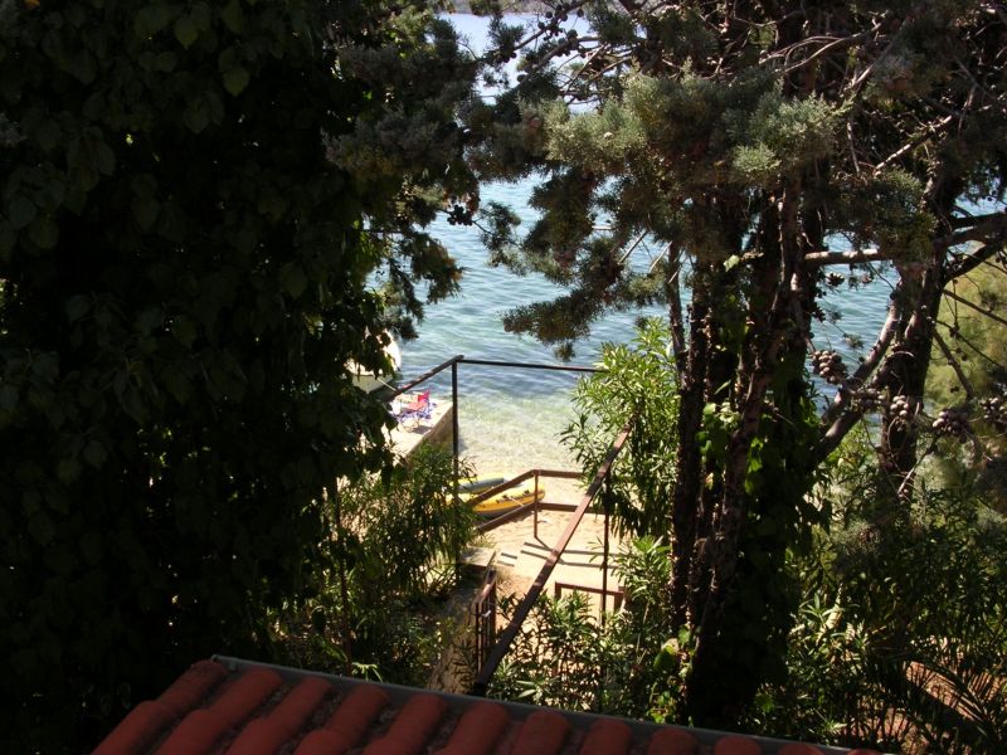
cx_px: 504
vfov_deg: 37.7
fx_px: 1105
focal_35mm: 38
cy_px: 378
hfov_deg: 49.0
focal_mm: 5.8
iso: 100
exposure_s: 1/150
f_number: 5.6
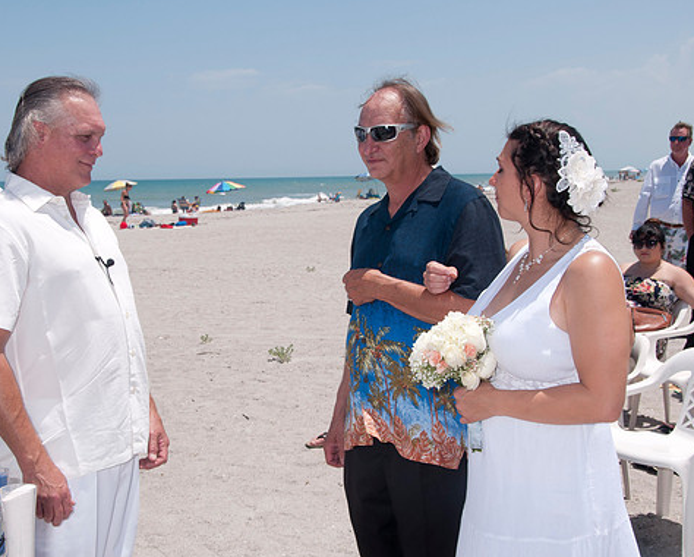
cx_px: 305
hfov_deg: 34.1
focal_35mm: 55
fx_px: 1131
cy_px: 278
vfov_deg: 27.6
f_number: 11
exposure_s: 1/250
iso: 100
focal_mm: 32
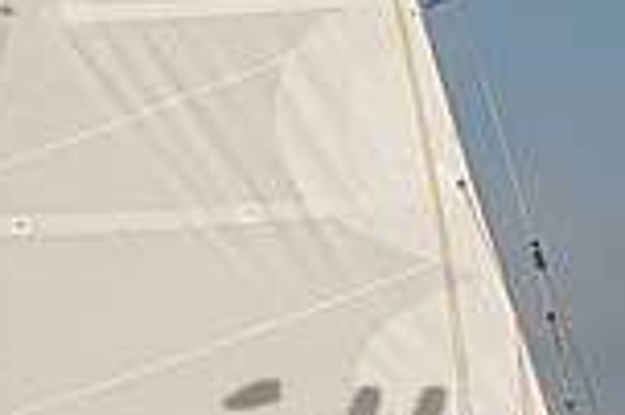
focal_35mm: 364
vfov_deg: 3.8
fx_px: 6313
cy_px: 379
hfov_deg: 5.7
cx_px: 282
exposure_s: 1/8000
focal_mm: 70
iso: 320
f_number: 4
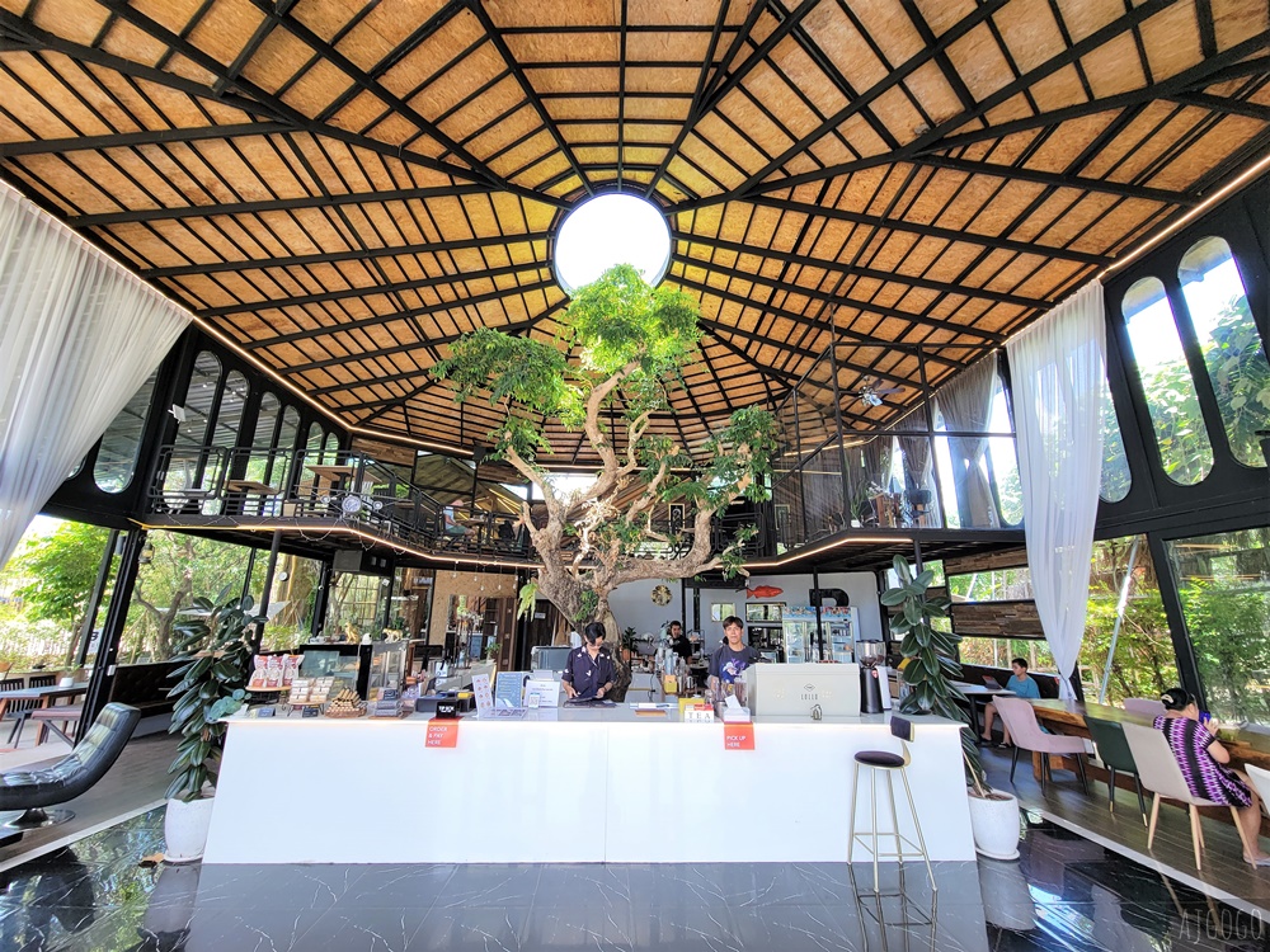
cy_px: 476
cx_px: 635
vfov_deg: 89.9
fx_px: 477
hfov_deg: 106.2
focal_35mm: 13
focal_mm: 2.2
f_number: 2.2
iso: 64
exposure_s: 1/100
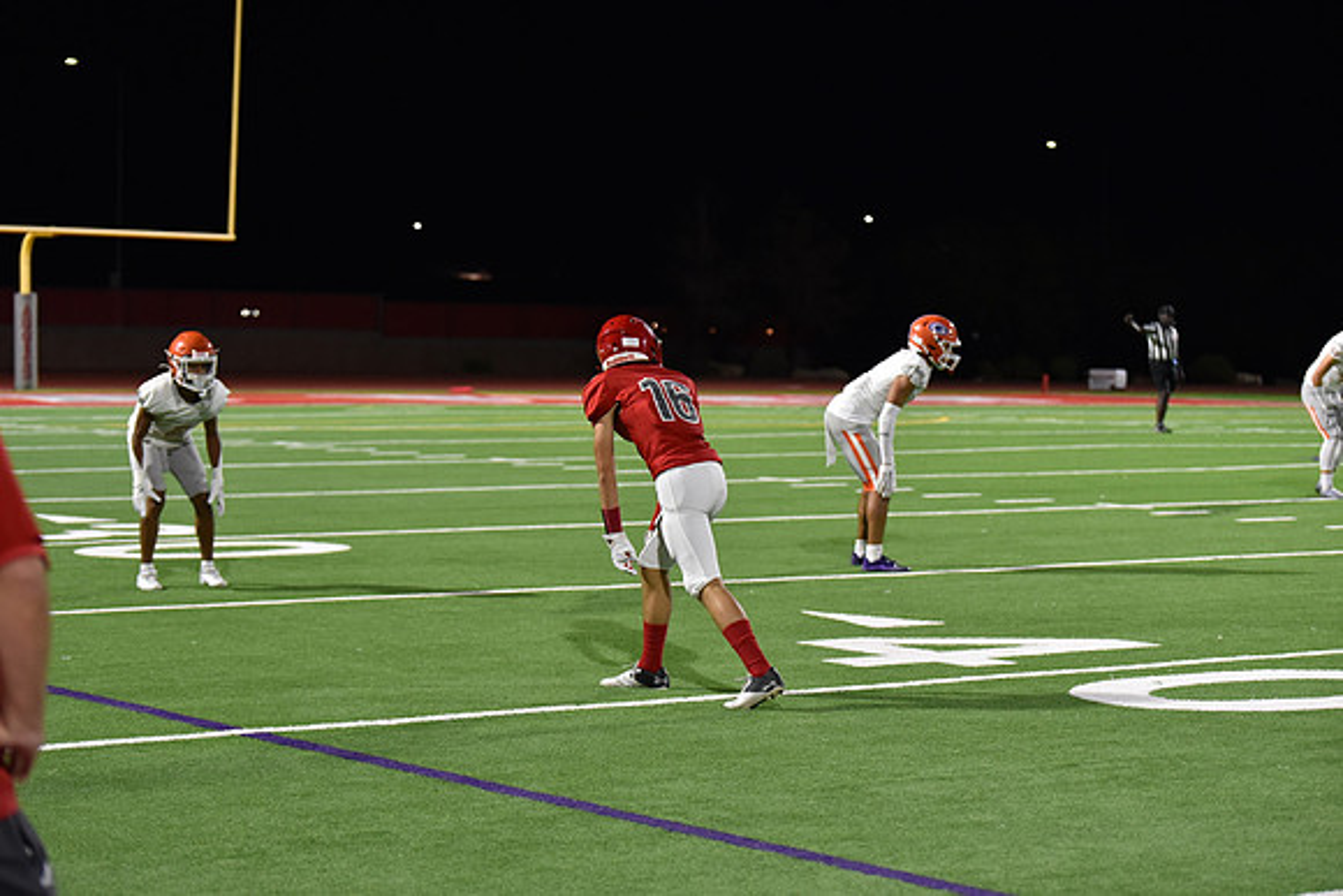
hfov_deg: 22.1
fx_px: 3433
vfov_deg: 14.9
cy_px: 448
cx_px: 672
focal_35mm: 92
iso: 3200
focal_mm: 92
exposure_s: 1/500
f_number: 2.8
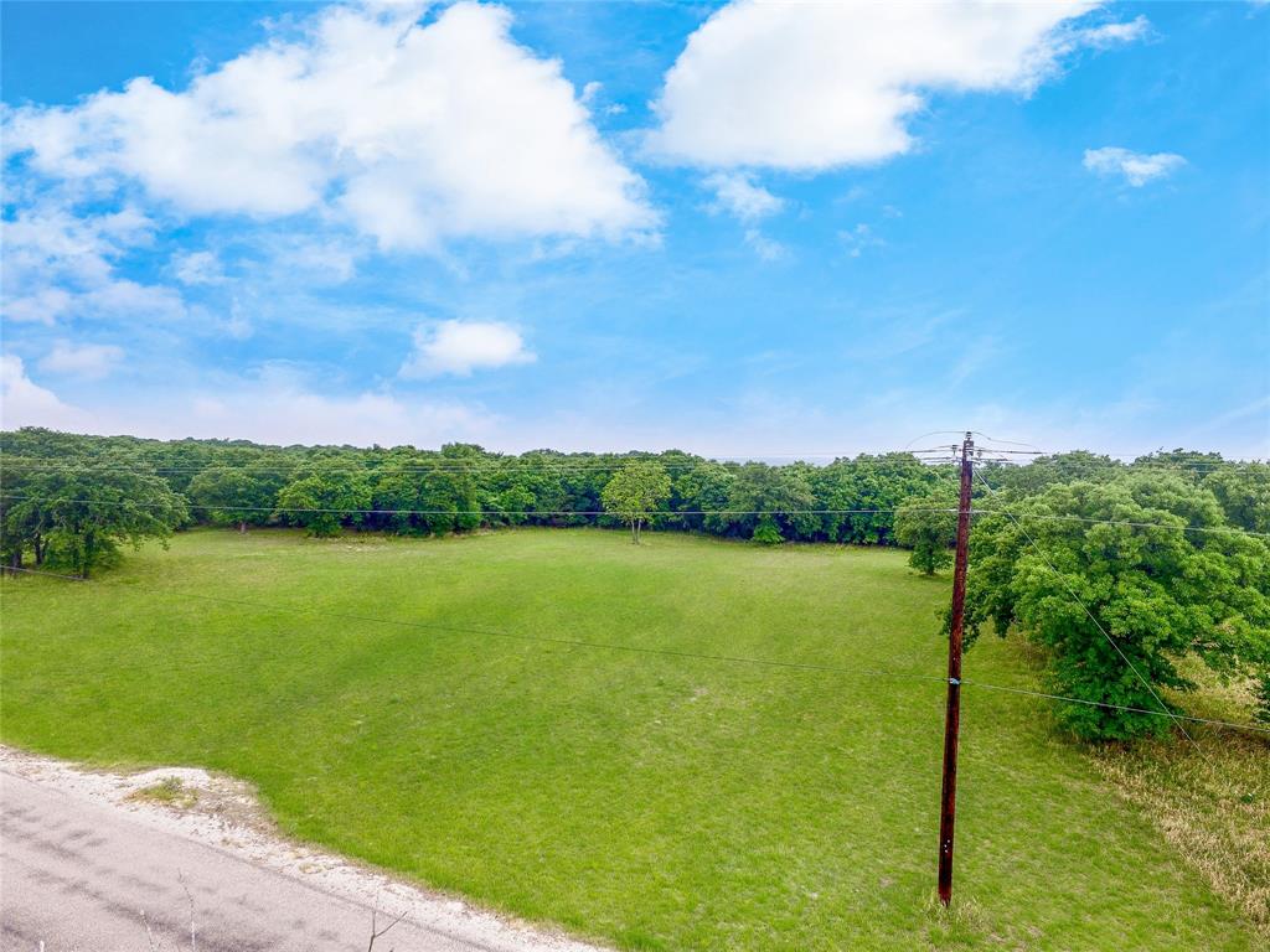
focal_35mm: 20
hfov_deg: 81.7
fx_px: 734
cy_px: 476
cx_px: 635
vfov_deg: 66.0
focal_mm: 3.61
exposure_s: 1/320
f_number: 2.8
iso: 100
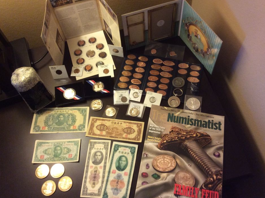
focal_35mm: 34
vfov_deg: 41.7
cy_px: 96
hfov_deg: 54.0
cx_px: 137
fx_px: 260
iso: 160
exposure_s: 1/24
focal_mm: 3.3
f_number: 2.4
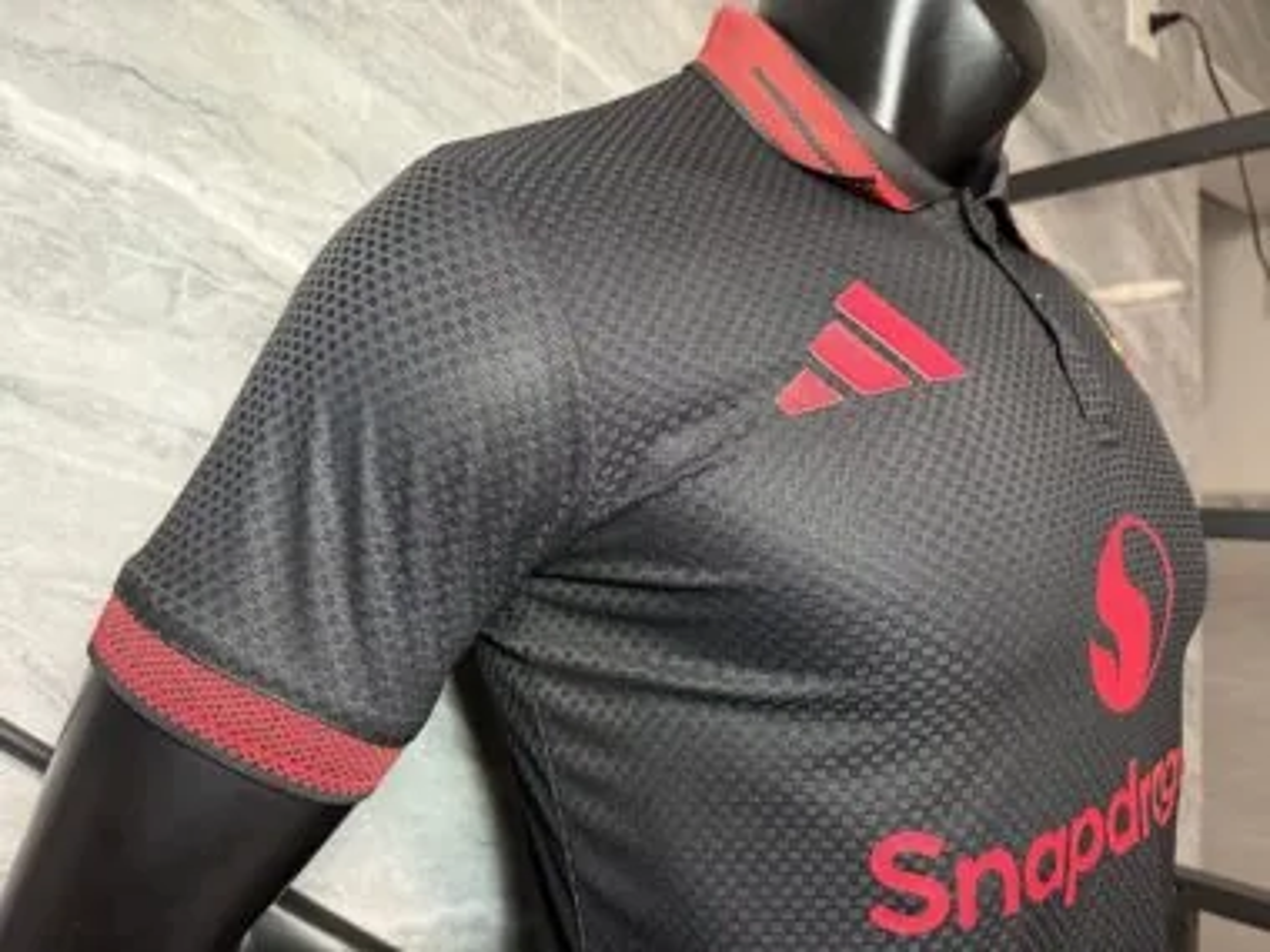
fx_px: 881
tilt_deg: -0.6
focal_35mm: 24
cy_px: 476
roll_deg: +1.2
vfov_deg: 56.8
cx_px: 635
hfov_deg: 71.6
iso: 320
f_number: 1.78
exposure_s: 1/50
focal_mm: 6.76
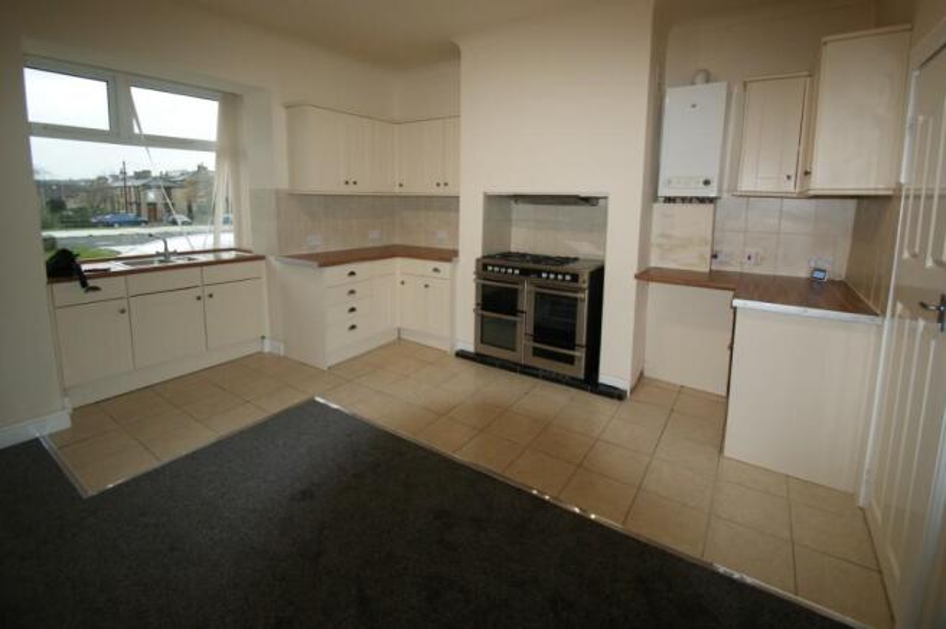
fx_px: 394
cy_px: 314
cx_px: 473
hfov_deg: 100.4
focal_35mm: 15
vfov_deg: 77.2
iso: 400
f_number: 5.6
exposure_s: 1/60
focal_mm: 10
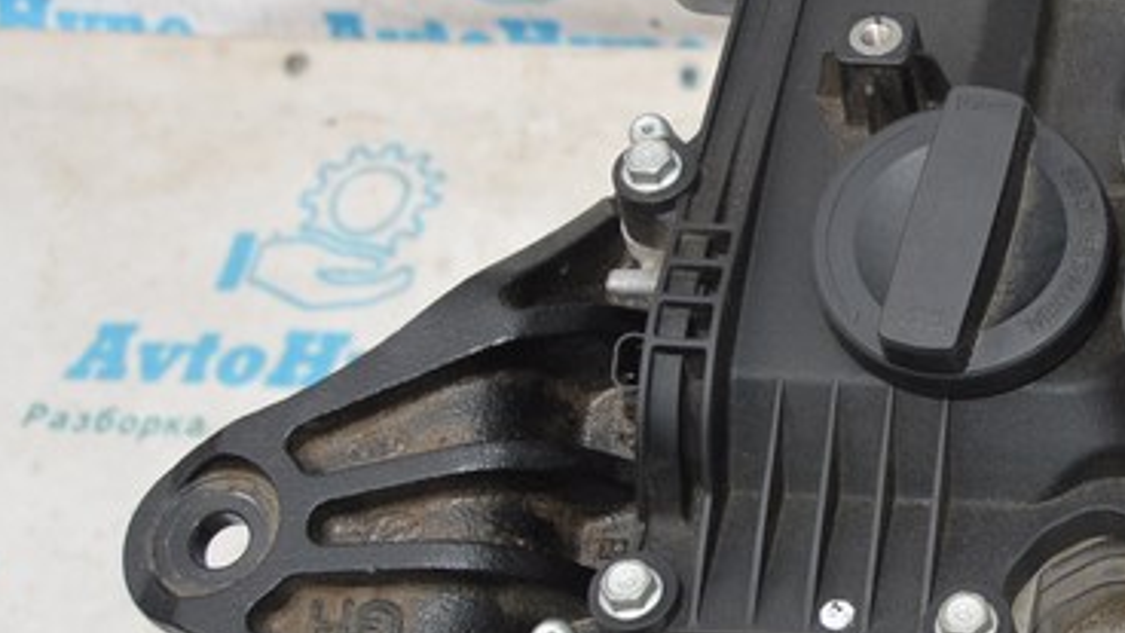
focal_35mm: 96
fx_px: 2864
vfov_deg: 12.6
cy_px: 124
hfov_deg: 20.2
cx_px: 1501
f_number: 6.3
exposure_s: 1/200
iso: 100
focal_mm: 22
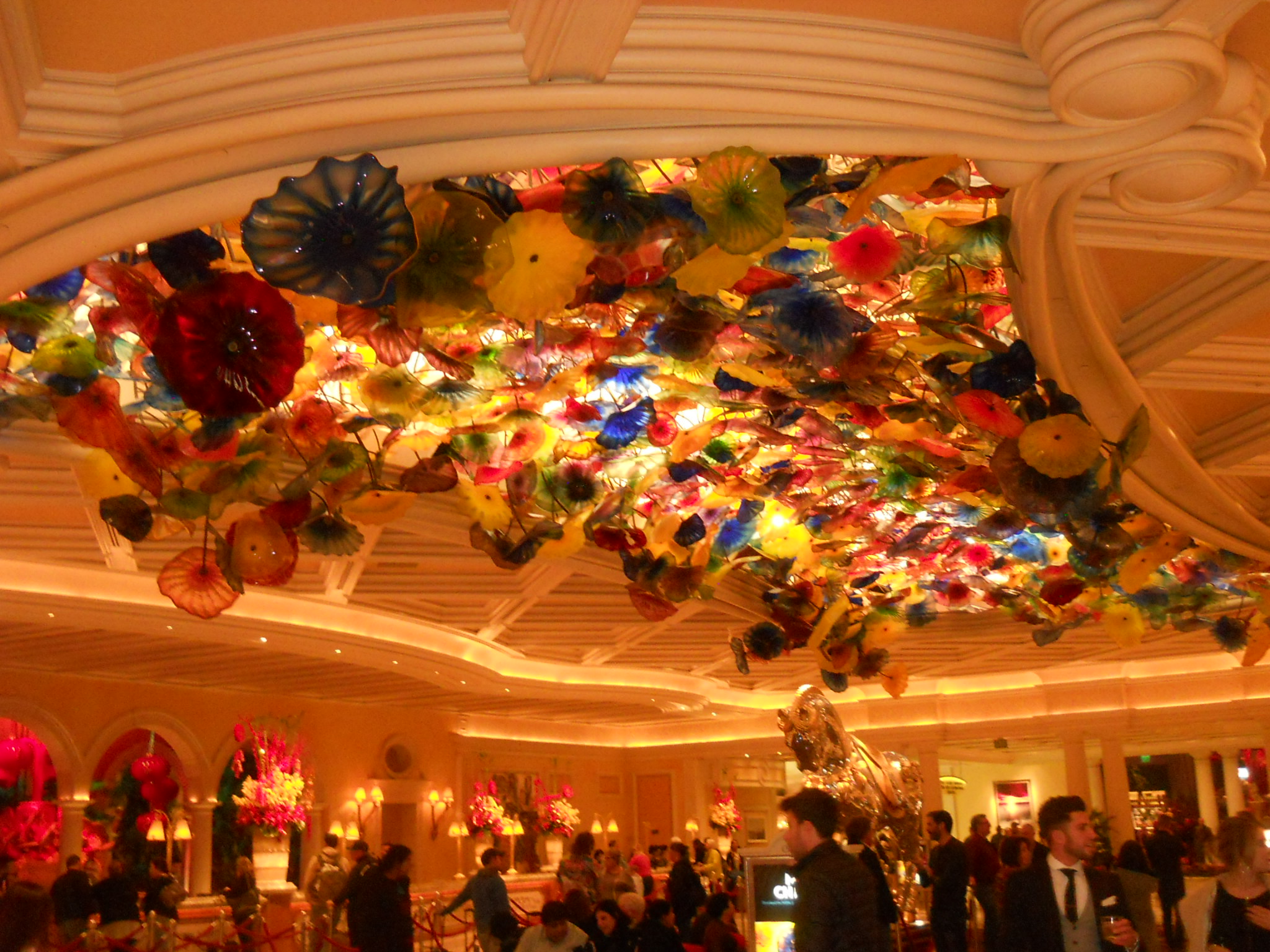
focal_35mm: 41
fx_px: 1504
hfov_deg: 45.8
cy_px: 476
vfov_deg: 35.1
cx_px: 635
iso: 500
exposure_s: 1/30
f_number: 3.1
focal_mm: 6.72
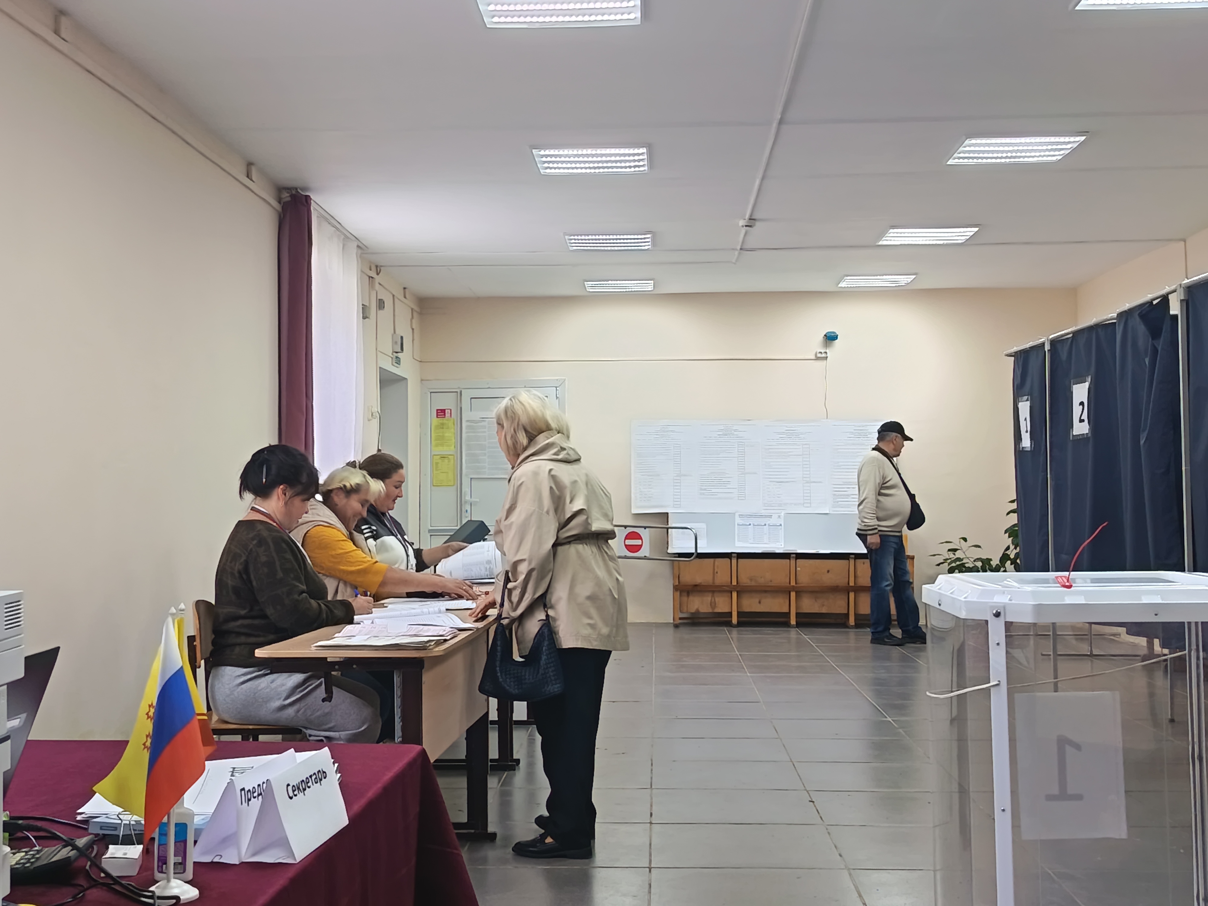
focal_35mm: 42
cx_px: 604
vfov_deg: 34.3
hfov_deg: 44.8
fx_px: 1466
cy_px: 453
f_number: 1.75
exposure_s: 1/50
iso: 470
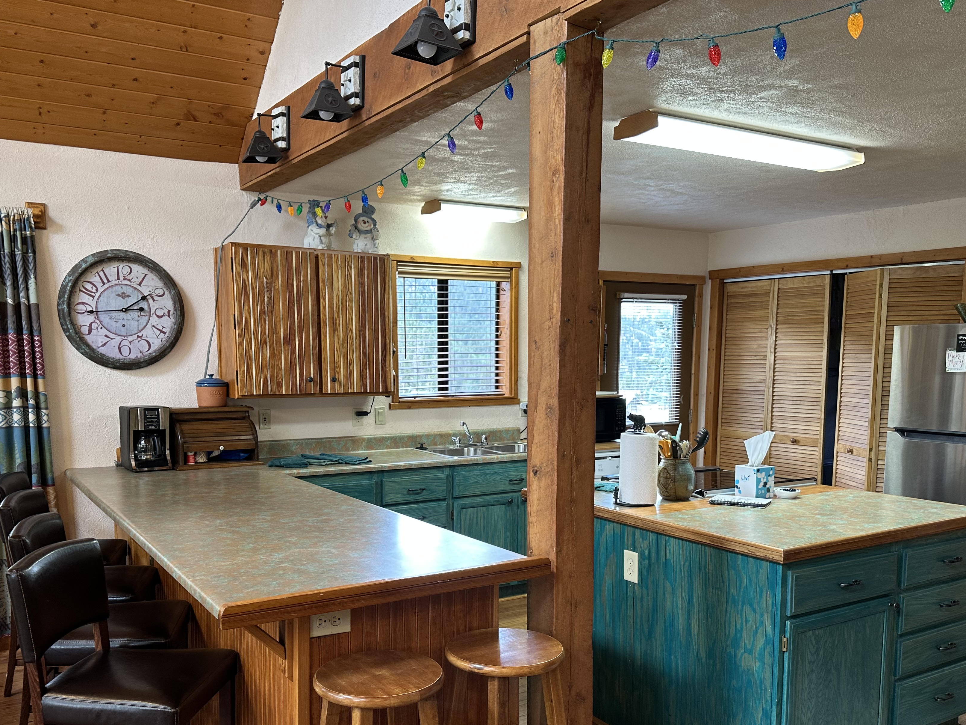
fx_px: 837
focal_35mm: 30
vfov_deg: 46.4
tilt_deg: -6.6
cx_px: 452
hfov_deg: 59.9
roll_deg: +0.2
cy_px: 452
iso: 125
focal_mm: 6.86
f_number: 1.78
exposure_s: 1/60
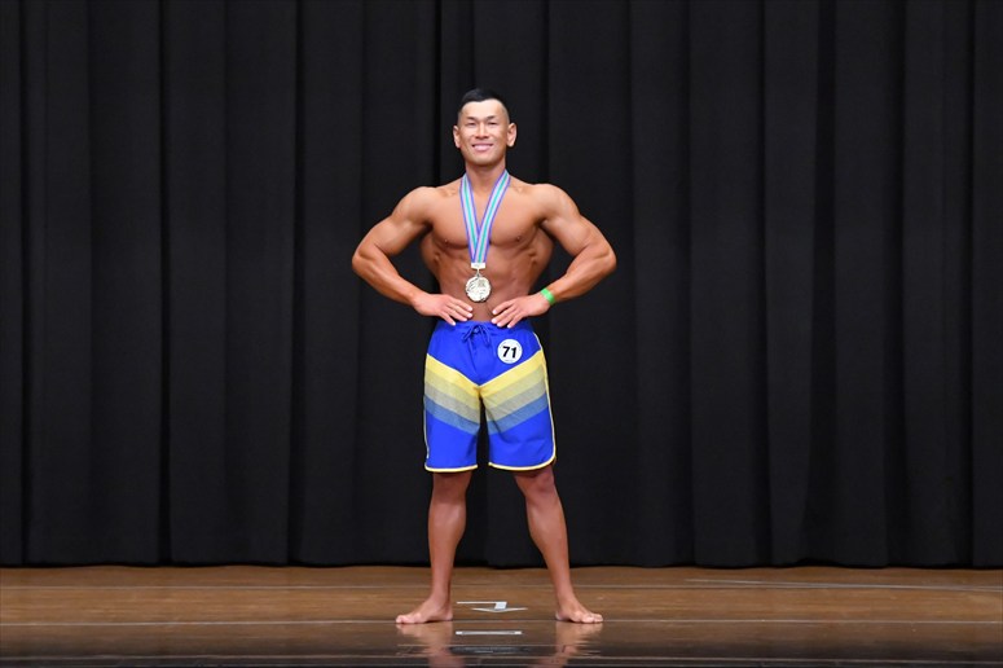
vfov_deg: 6.3
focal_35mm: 217
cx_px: 502
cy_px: 334
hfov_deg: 9.5
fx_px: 6043
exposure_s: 1/400
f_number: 5.6
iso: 8000
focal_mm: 145
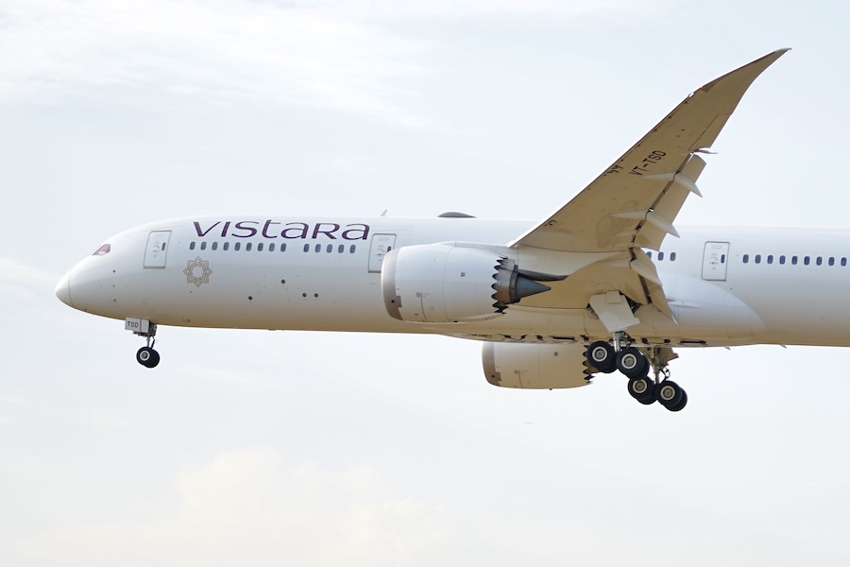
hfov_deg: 25.7
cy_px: 284
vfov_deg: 17.3
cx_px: 425
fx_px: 1865
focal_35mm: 79
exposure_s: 1/800
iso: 125
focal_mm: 79
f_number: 2.8
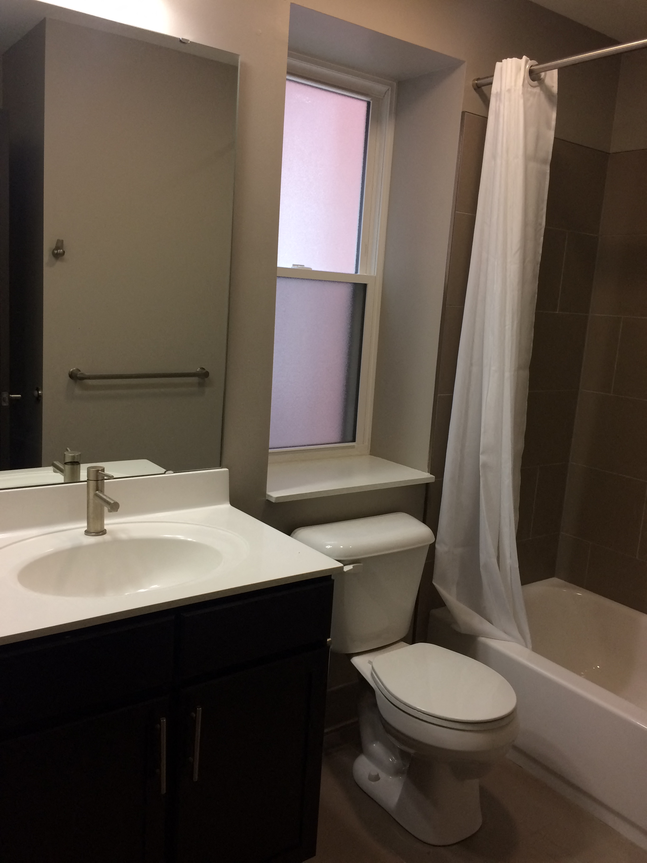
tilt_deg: -11.1
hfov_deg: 48.2
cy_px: 432
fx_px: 723
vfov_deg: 61.7
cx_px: 324
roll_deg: -3.4
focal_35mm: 29
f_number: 2.2
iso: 40
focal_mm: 4.15
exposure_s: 1/30
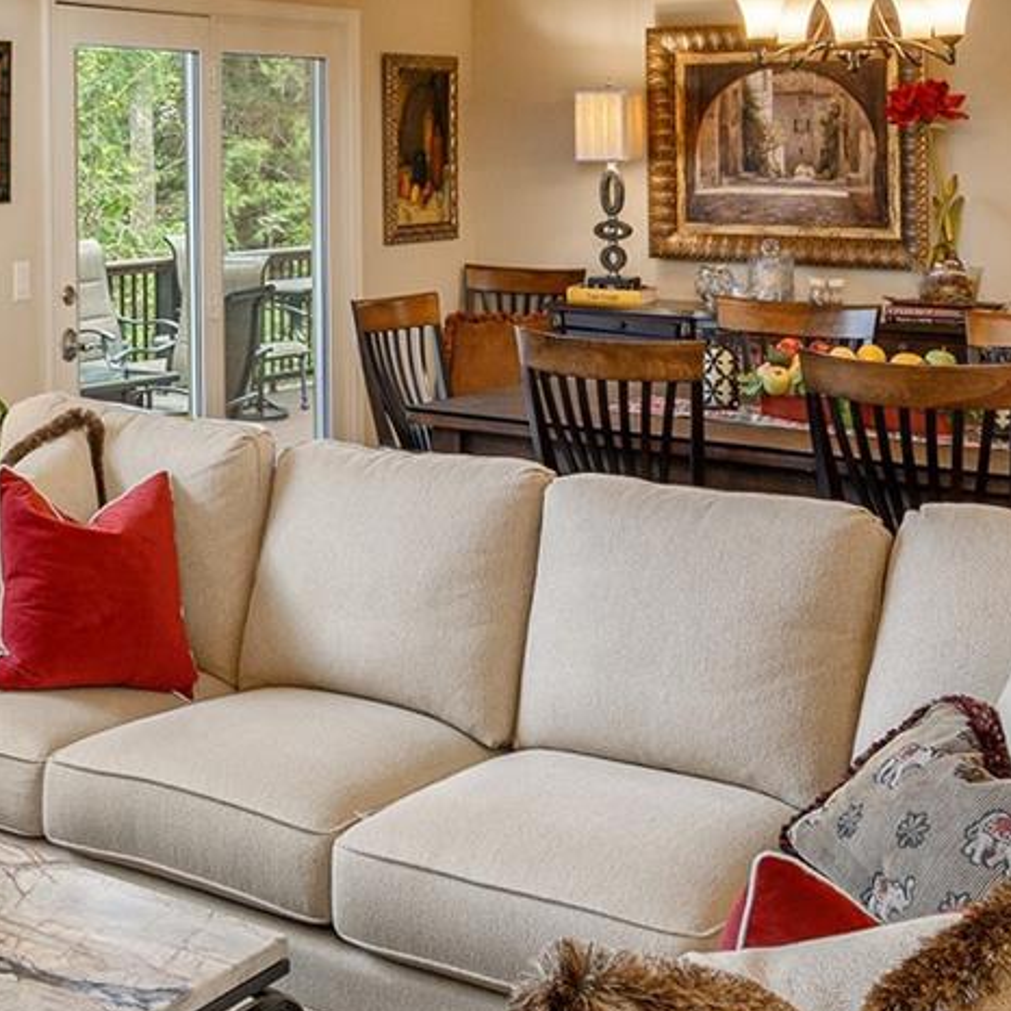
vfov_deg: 29.8
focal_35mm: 56
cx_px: 17
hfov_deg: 28.8
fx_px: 1850
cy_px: 197
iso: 320
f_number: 7.1
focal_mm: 15
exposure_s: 1/20
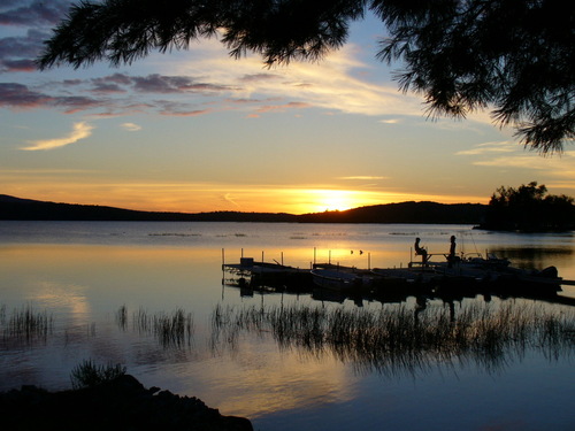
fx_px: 797
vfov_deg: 30.3
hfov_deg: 39.7
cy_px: 216
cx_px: 288
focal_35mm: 48
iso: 80
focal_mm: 7.9
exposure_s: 1/500
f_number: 3
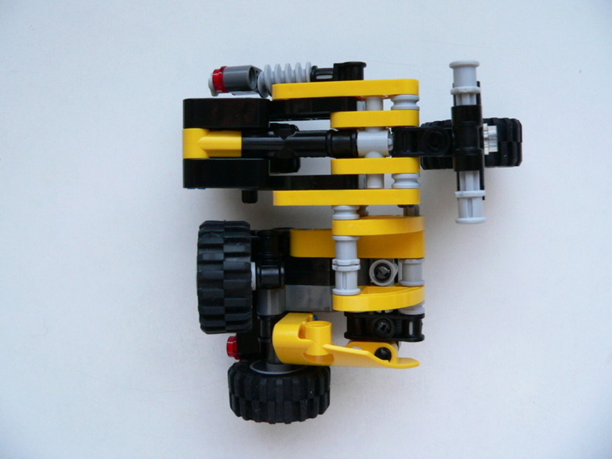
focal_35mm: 36
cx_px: 306
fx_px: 636
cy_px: 230
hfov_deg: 51.4
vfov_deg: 39.7
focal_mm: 6
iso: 200
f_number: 2.8
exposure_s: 1/50
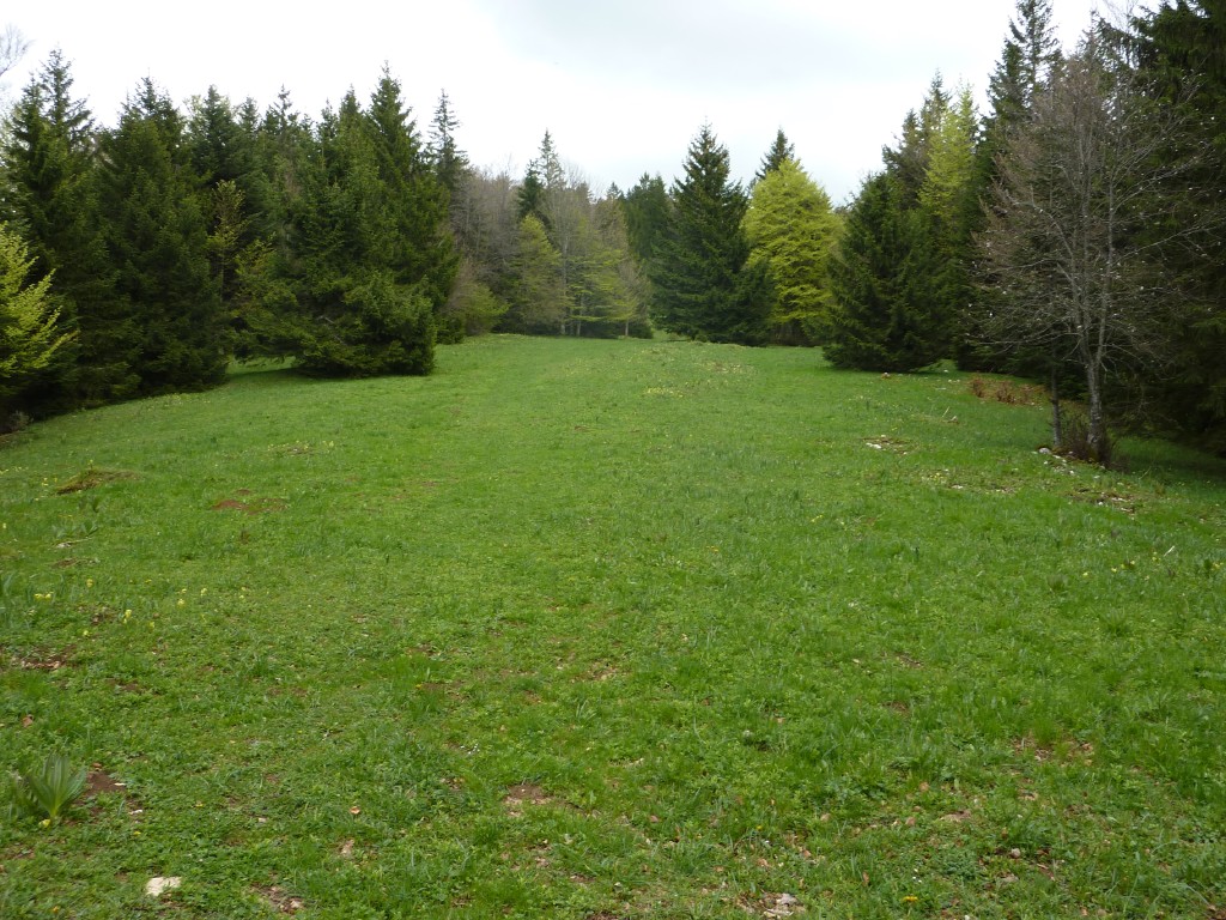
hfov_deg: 60.0
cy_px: 460
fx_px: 1063
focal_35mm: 30
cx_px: 613
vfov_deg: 46.8
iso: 80
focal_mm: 5
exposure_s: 1/125
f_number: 4
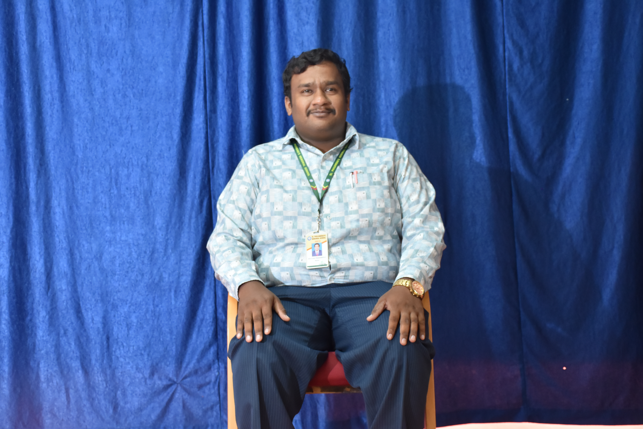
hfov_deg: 35.1
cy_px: 214
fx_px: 1018
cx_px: 322
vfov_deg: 23.8
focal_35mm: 57
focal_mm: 38
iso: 1000
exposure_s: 1/60
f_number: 4.2
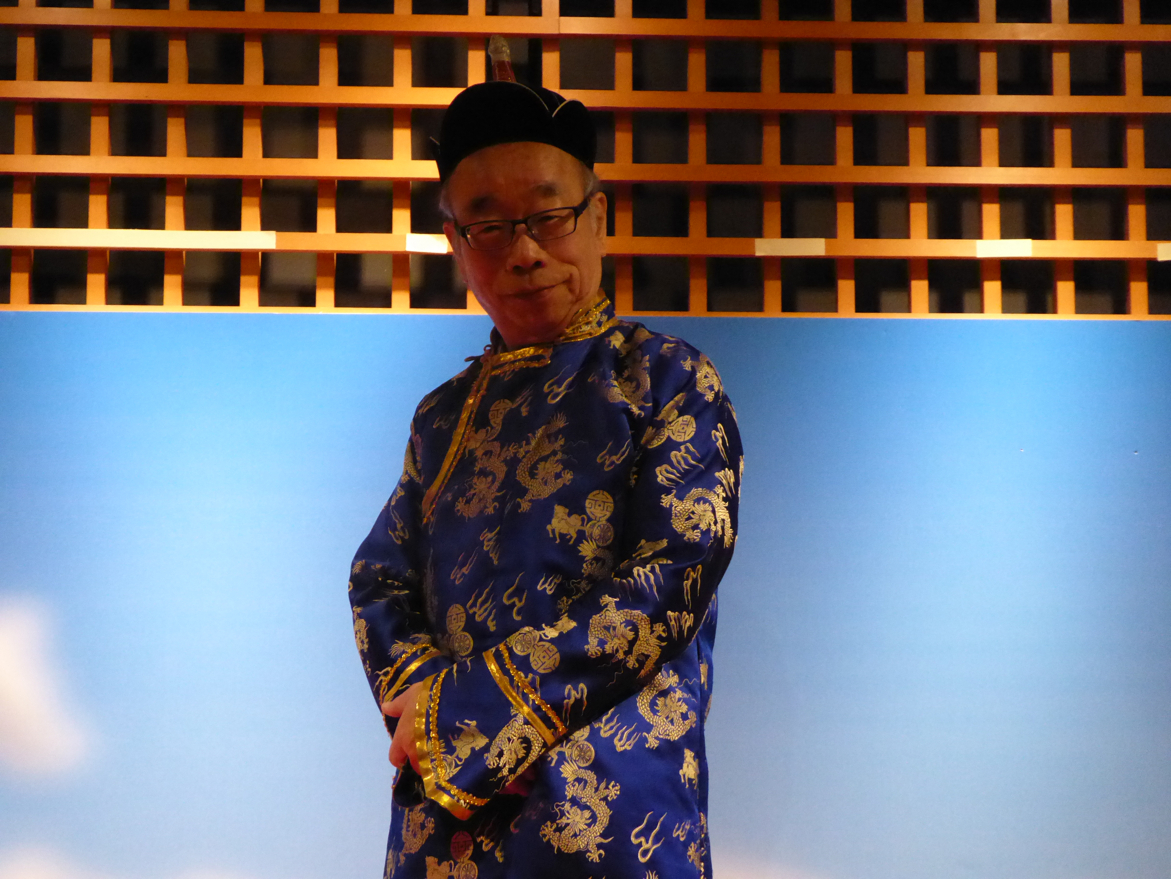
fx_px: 1928
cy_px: 440
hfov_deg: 33.8
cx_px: 586
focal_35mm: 57
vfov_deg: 25.7
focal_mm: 9.6
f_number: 4.1
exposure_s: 1/20
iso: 1600
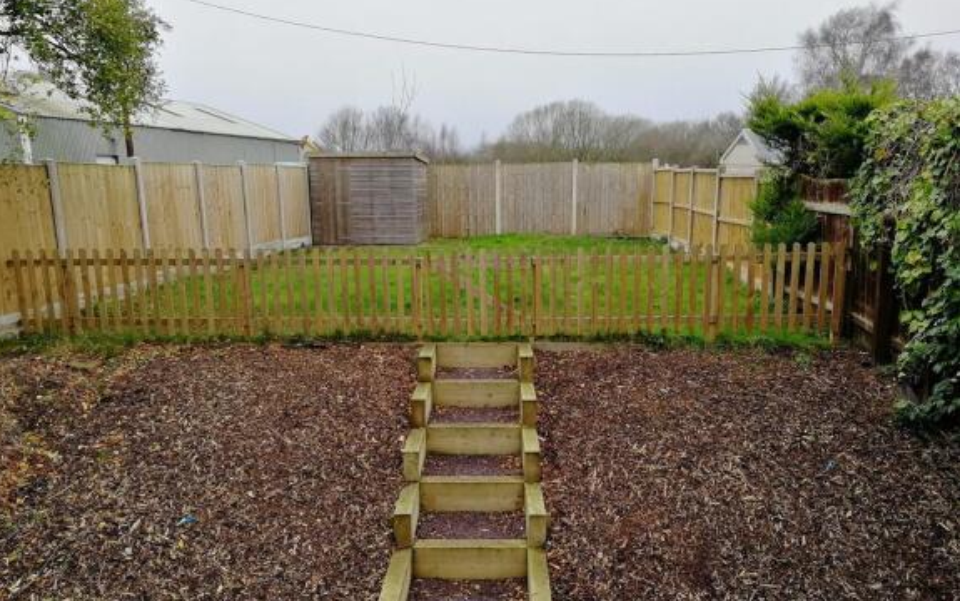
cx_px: 477
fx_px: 759
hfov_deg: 64.6
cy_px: 353
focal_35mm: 29
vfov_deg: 43.0
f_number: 2.2
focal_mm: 3.95
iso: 80
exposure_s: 1/100
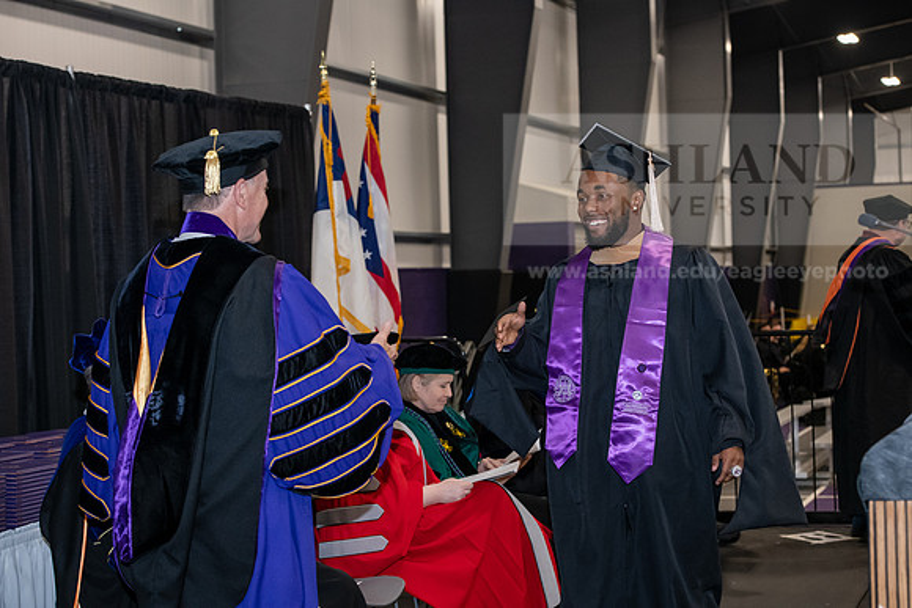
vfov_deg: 19.5
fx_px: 1774
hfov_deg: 28.8
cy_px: 304
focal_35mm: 70
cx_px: 456
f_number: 5.6
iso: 2500
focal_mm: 70
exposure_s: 1/200
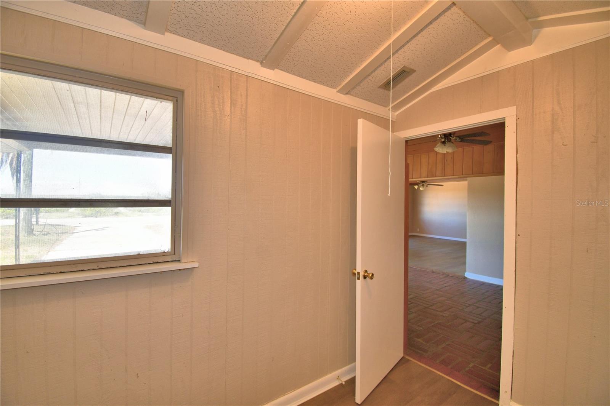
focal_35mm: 15
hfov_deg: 100.4
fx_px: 254
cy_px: 203
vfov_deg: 77.3
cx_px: 305
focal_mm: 10
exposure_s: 1/60
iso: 100
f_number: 4.5
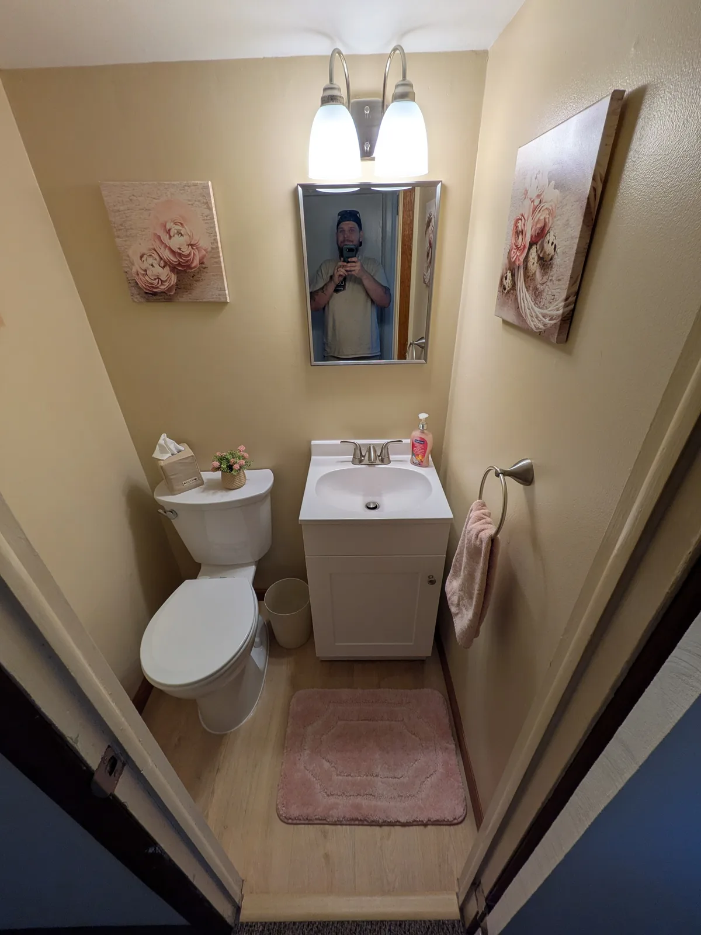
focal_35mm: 14
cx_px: 350
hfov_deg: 85.7
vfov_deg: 102.1
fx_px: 378
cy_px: 468
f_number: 2.2
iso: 64
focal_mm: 1.83
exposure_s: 1/60
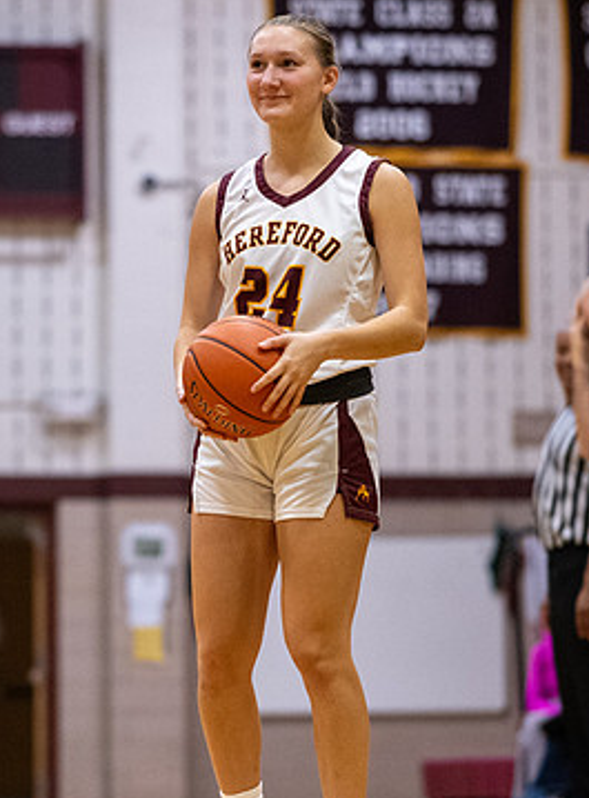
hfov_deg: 6.2
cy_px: 479
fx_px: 5409
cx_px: 128
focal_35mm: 236
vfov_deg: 8.4
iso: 3600
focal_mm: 85
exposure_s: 1/2000
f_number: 1.8
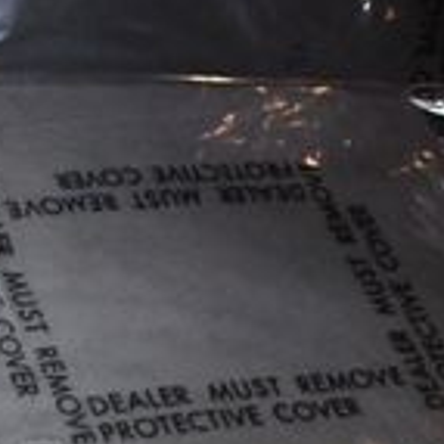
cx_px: -245
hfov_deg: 12.1
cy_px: 655
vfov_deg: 12.2
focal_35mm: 137
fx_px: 1988
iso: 3200
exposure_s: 1/100
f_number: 3.5
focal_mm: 18
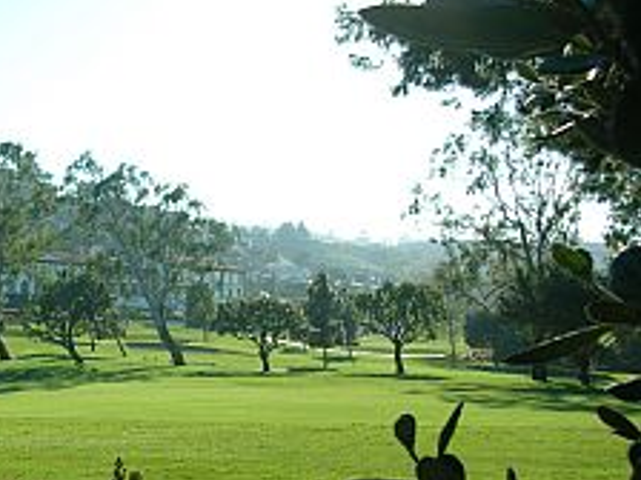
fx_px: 1130
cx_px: 86
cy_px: 361
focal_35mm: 61
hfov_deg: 30.5
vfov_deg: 23.8
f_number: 8.5
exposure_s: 1/63.5
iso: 50
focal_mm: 5.8
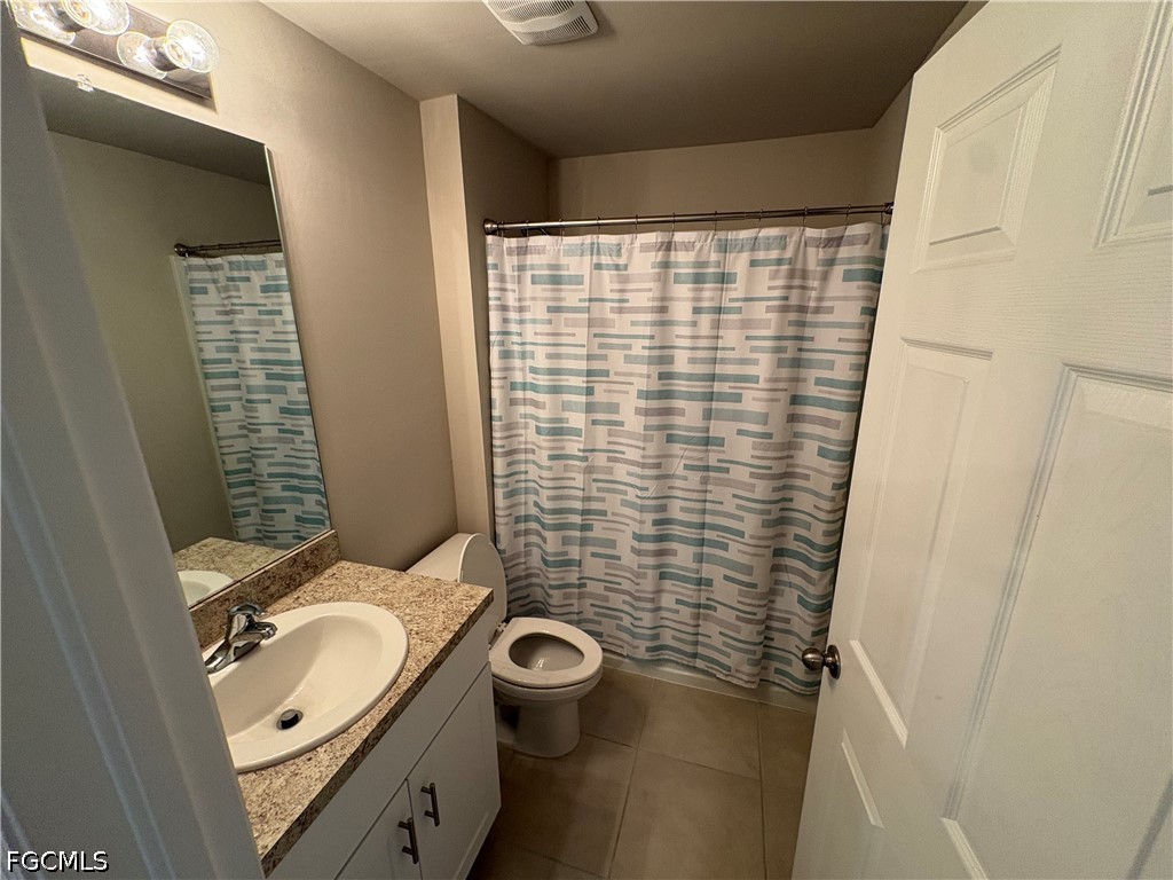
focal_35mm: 14
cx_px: 586
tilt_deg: -16.4
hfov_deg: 102.1
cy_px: 440
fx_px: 474
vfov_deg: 85.7
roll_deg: +1.4
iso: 250
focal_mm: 2.22
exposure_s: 1/60
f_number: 2.2
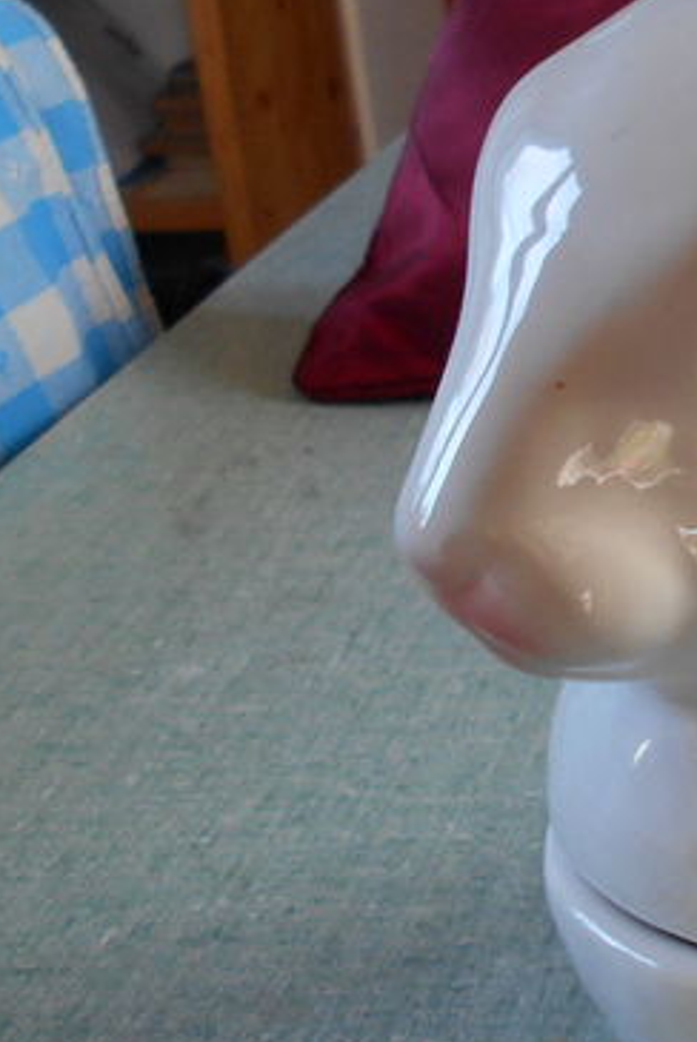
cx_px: 1125
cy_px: 440
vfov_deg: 27.3
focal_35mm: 74
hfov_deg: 16.4
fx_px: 2145
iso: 125
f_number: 3.2
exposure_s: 1/30
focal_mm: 4.6
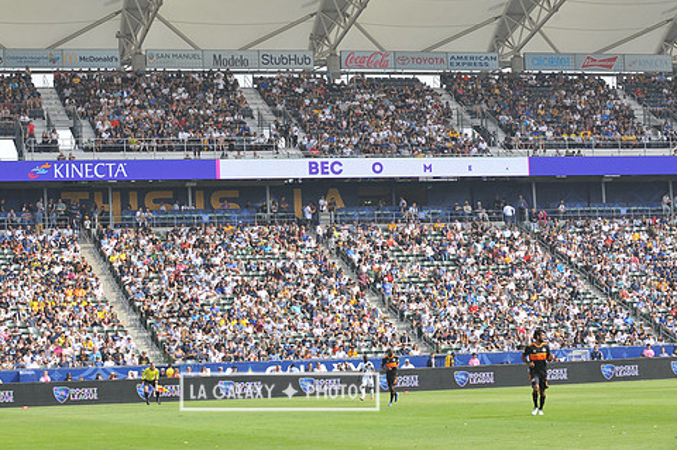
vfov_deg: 13.1
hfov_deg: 19.6
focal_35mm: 104
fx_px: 1954
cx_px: 279
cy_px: 179
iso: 200
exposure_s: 1/320
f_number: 9
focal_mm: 86
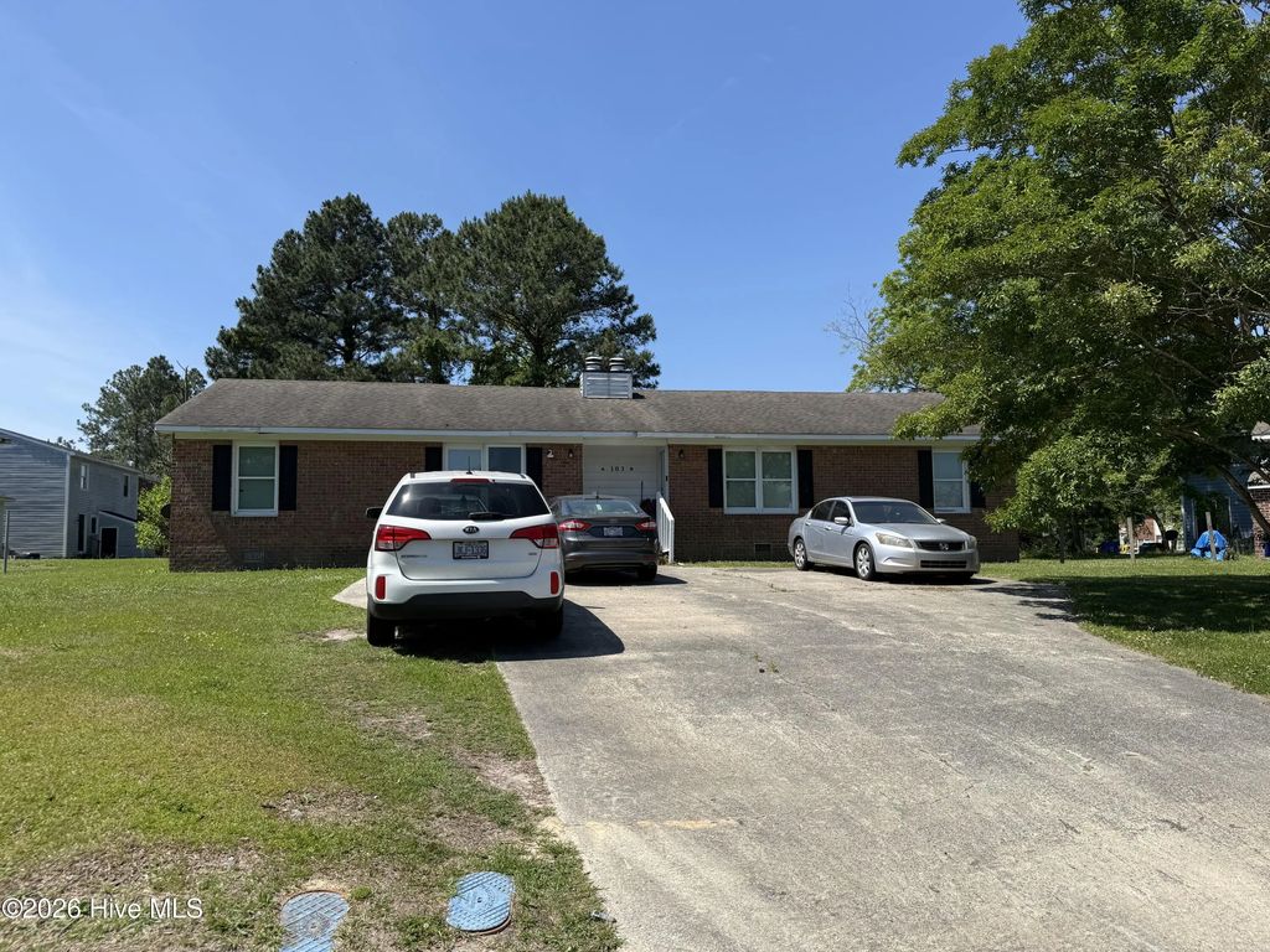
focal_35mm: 24
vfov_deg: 56.8
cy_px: 476
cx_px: 635
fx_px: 881
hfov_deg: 71.6
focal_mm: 6.76
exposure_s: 1/4405
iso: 80
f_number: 1.78
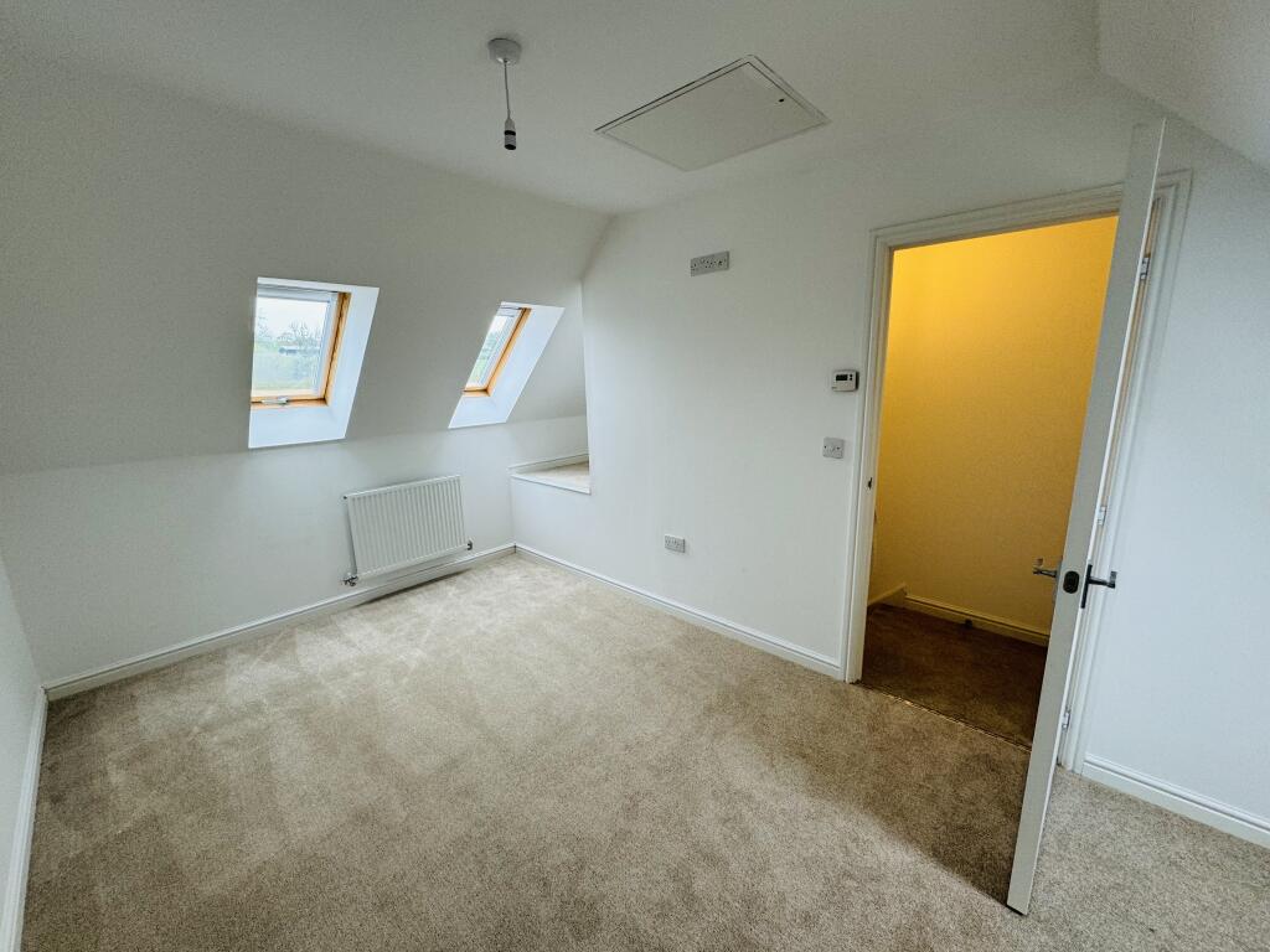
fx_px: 514
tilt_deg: -11.5
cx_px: 635
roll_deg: +1.6
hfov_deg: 102.1
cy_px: 476
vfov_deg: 85.7
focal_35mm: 14
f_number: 2.2
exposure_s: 1/100
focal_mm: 2.22
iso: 100
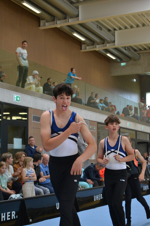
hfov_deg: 20.2
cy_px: 113
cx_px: 75
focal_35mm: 68
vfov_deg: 29.9
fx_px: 422
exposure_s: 1/500
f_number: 5.3
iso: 2000
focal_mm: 45
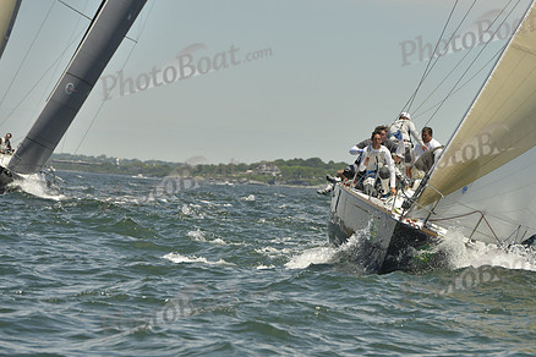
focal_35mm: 258
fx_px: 3841
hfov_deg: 8.0
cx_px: 337
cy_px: 228
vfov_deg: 5.3
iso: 280
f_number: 9
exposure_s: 1/1600
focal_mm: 195
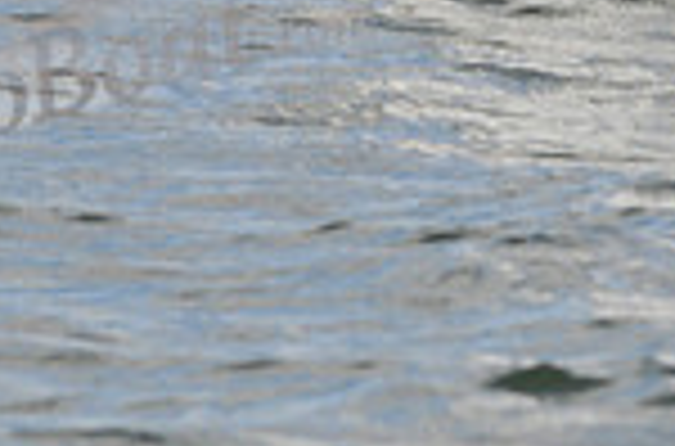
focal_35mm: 1161
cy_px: -214
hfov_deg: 1.8
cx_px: 608
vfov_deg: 1.2
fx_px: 21700
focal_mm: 200
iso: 200
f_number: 8
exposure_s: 1/1000
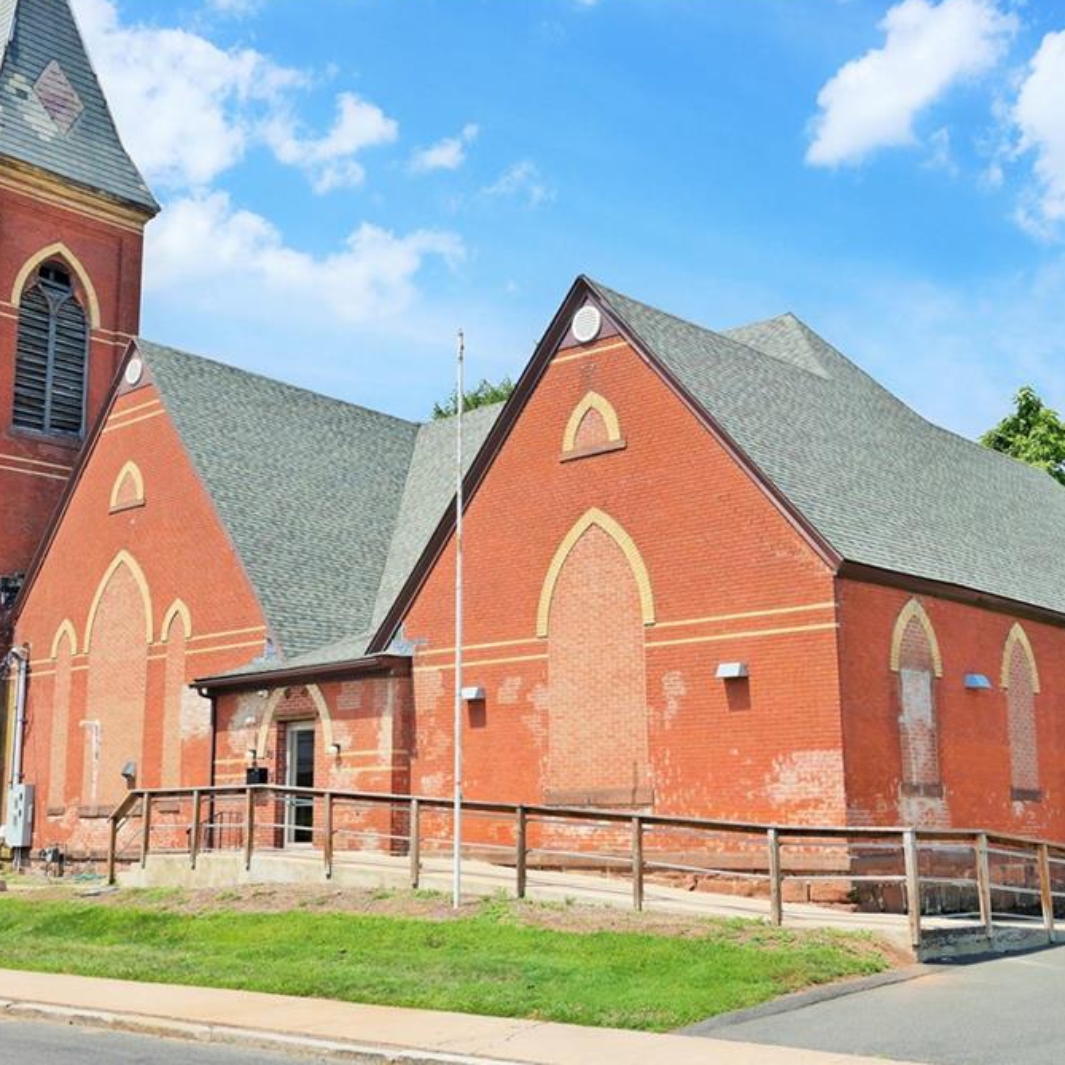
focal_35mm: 39
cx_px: 541
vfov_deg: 42.8
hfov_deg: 42.8
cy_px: 525
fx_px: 1358
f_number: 7.1
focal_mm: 20
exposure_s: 1/320
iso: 100
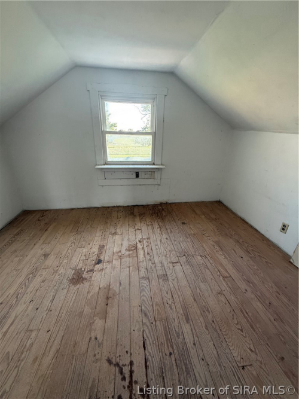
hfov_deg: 85.7
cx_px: 150
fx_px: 161
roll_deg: -0.3
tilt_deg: -21.5
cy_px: 200
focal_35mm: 14
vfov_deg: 102.1
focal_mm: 2.22
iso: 320
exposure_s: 1/99
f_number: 2.2
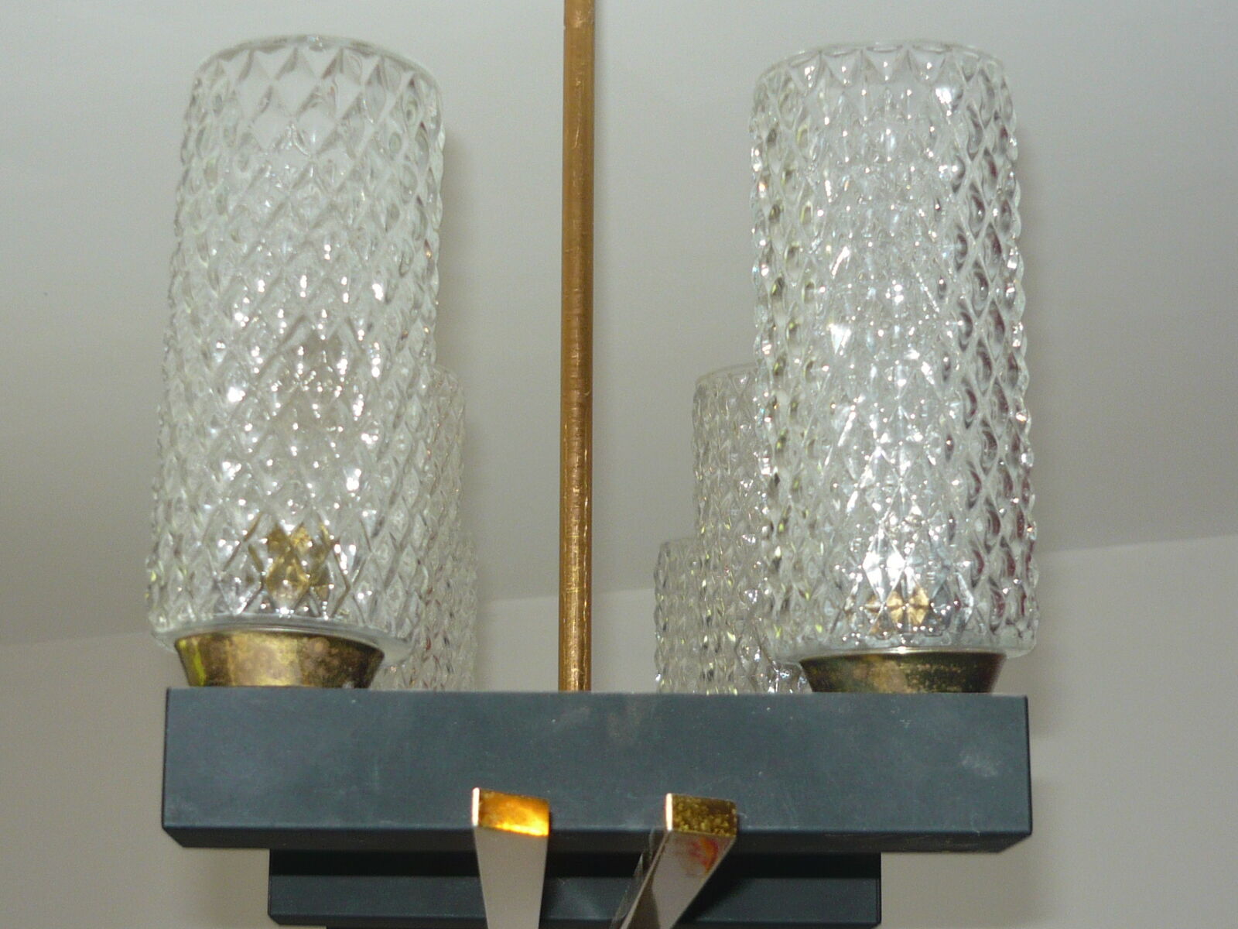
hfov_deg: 29.4
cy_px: 464
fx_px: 2360
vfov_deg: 22.3
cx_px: 619
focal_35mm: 66
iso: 100
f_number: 3
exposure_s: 1/30
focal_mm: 6.8
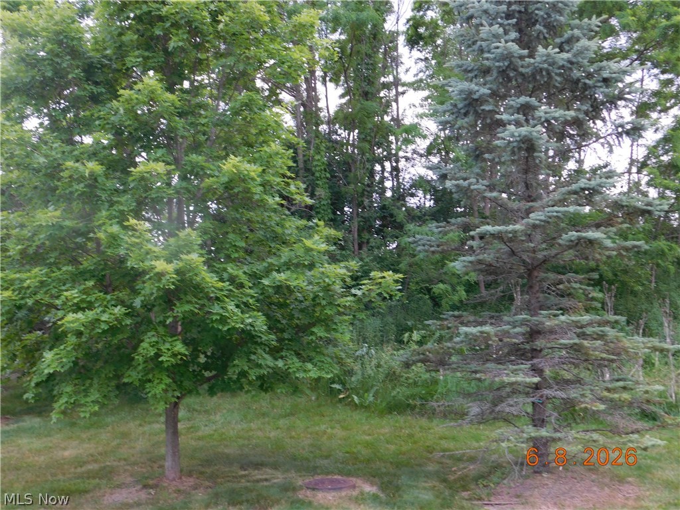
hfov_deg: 42.1
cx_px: 340
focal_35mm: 45
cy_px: 255
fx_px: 884
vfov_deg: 32.2
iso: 125
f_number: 3.7
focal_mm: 8
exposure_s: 1/100
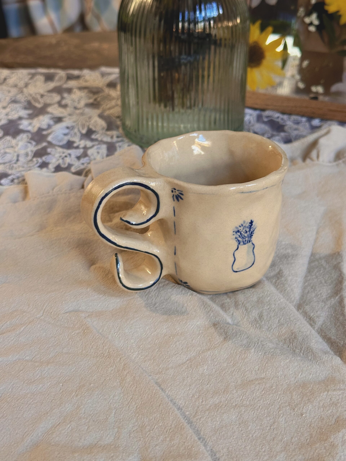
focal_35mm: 48
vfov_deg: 39.7
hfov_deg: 30.3
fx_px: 640
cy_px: 230
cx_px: 173
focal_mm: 6.86
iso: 250
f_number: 1.78
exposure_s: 1/59
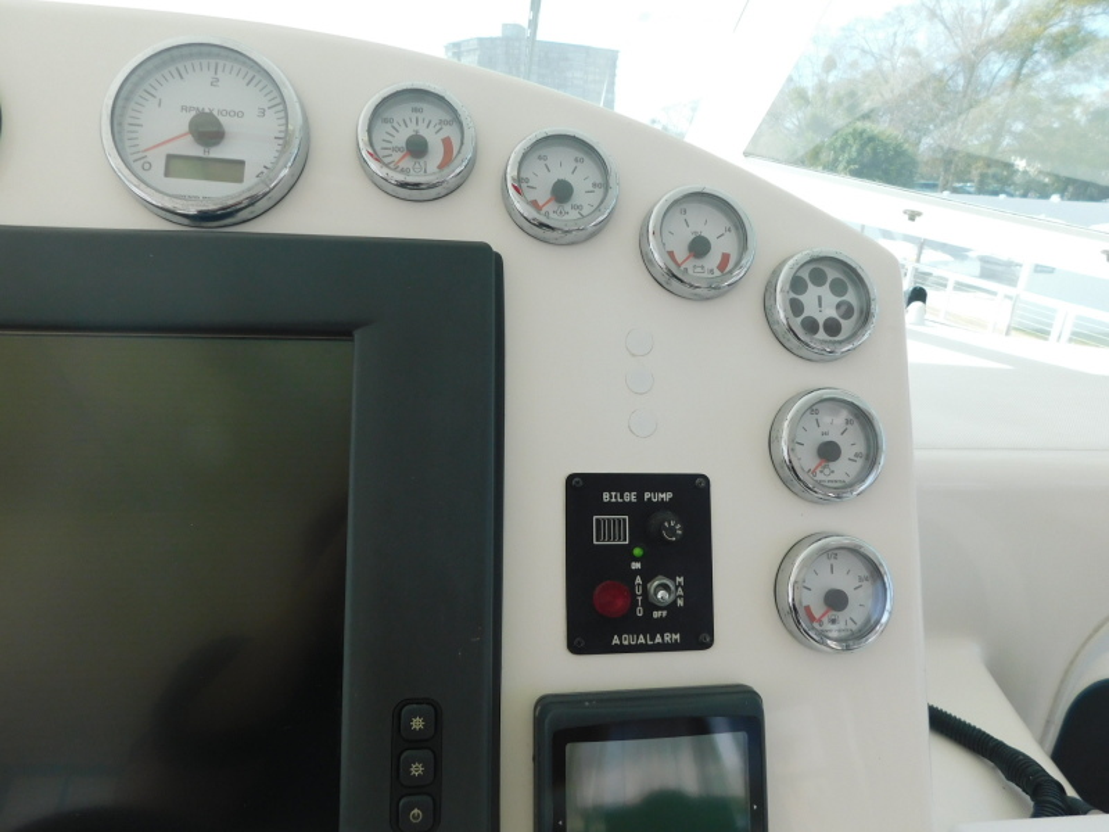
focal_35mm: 23
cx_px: 554
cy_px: 416
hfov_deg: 73.9
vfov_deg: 58.9
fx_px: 737
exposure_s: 1/640
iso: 125
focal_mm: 4
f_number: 3
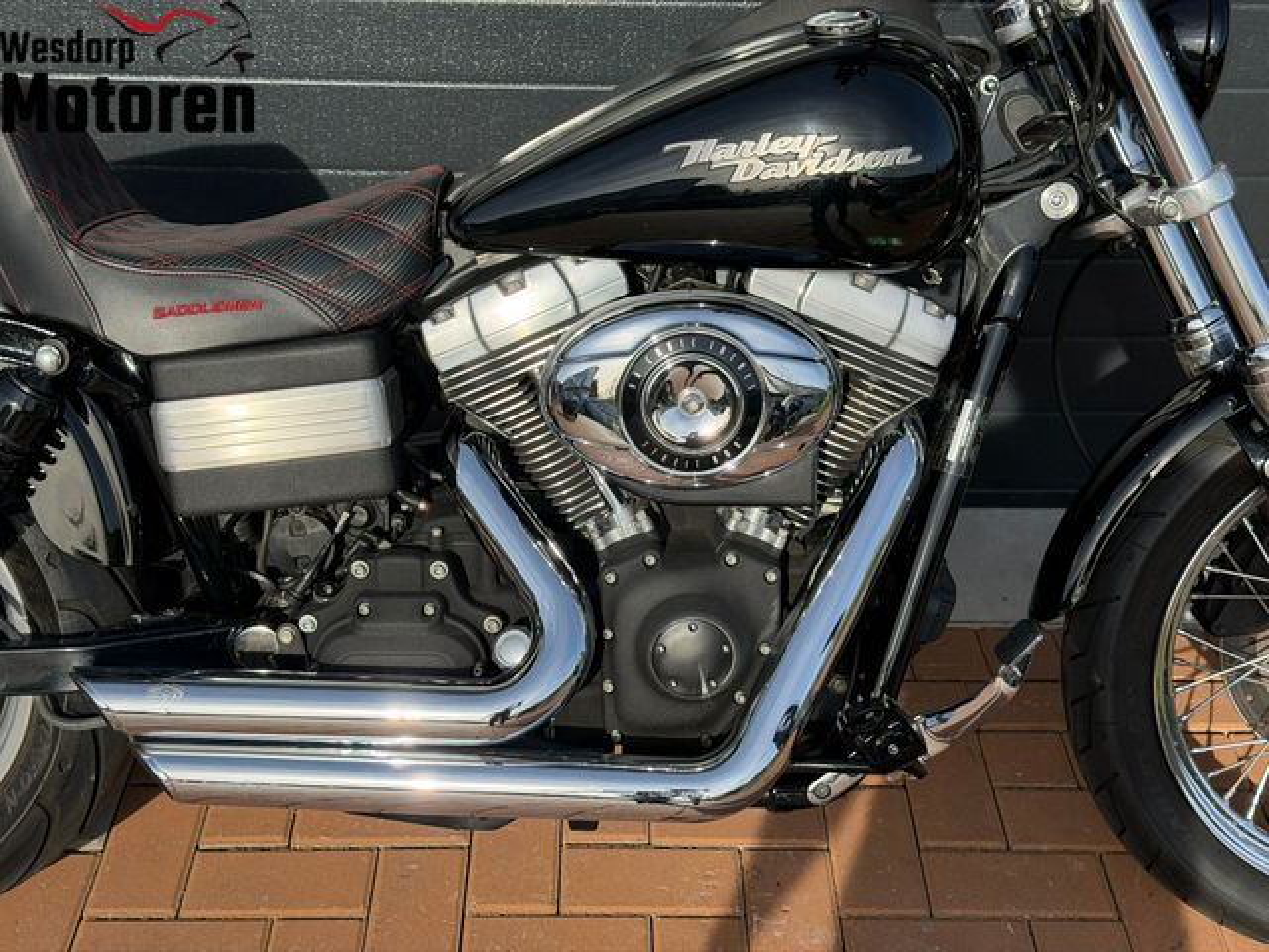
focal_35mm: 48
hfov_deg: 39.7
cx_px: 634
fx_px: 1760
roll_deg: +0.4
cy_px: 476
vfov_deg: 30.3
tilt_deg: -31.1
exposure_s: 1/3534
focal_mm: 6.76
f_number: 1.78
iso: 100
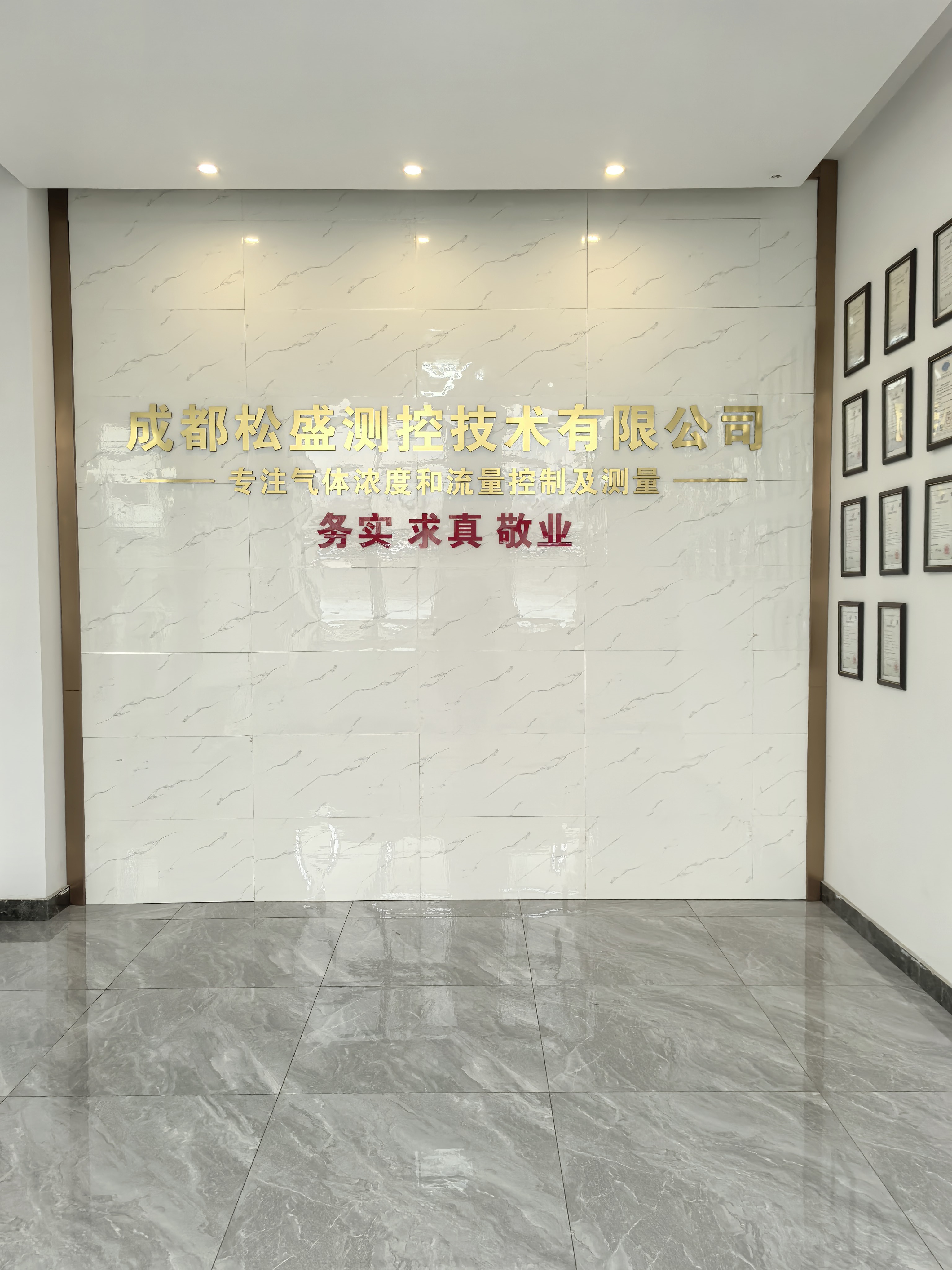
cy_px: 635
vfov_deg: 65.3
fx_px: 990
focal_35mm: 27
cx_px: 476
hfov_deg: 51.4
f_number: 2
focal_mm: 5.75
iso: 250
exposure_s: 1/100
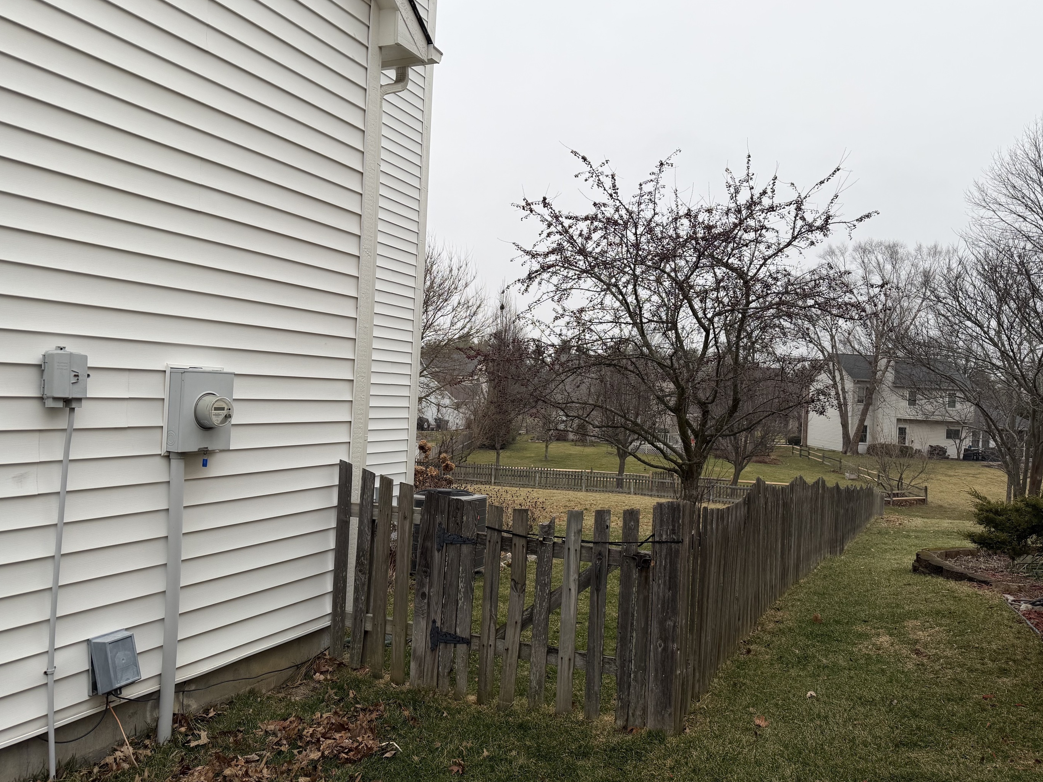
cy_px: 387
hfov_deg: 65.3
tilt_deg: +1.5
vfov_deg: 51.4
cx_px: 528
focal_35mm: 27
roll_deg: -2.3
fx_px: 813
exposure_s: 1/259
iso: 64
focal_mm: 6.76
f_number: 1.78
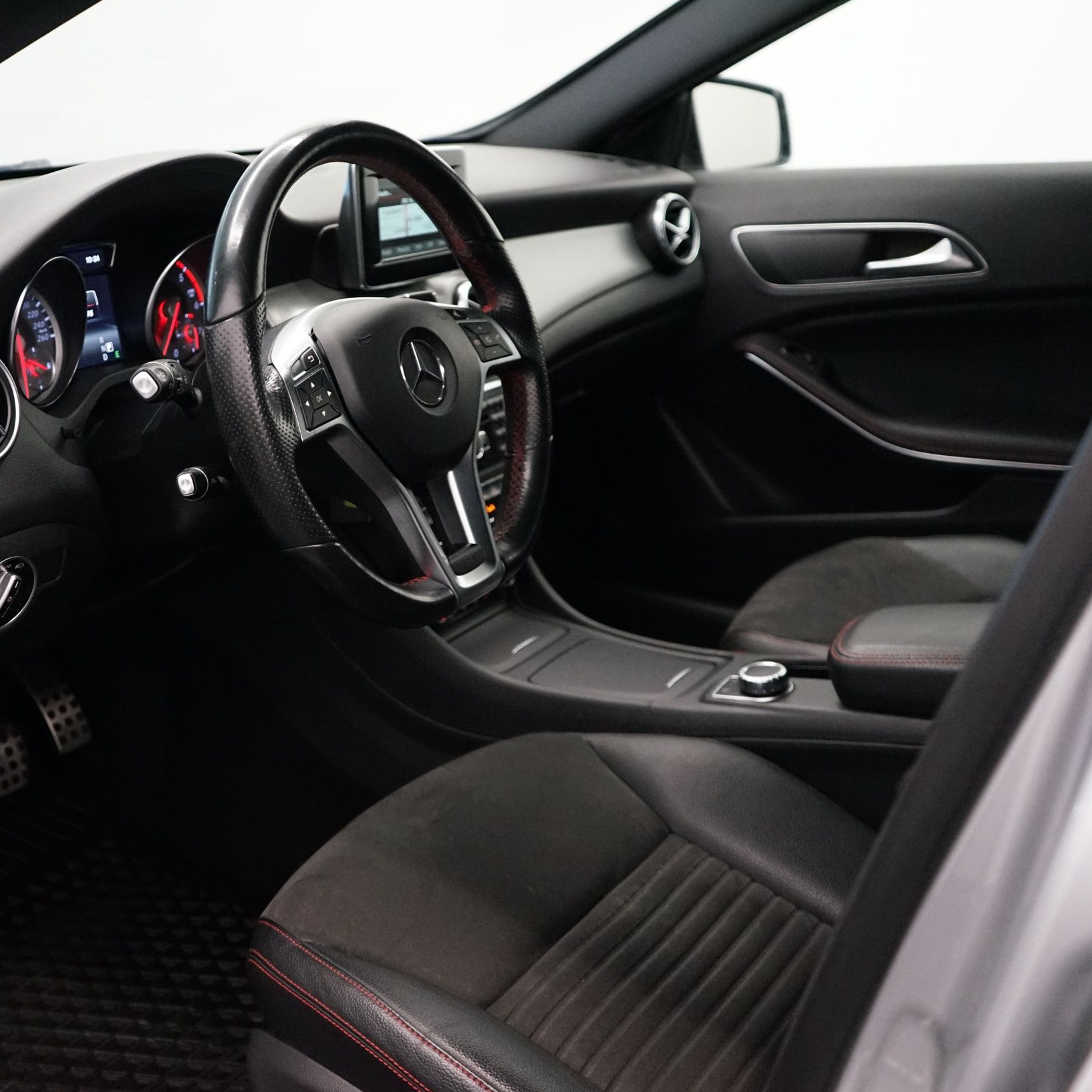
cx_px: 266
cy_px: 552
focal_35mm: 39
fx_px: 1392
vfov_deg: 42.8
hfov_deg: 41.5
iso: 4000
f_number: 3.5
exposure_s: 1/160
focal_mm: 30
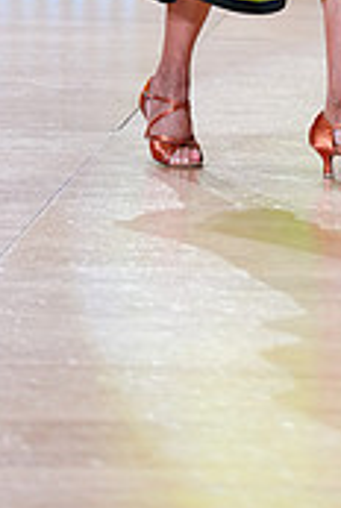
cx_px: 487
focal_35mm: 395
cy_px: -320
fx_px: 5590
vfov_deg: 5.2
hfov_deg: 3.5
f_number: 2.8
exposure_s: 1/400
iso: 2000
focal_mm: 118
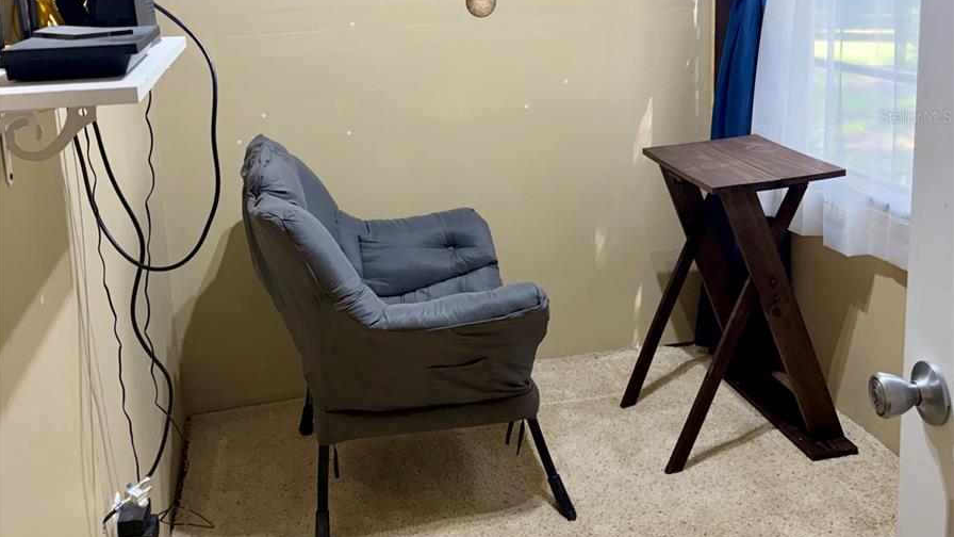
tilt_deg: -10.2
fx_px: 885
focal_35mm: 35
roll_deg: +0.4
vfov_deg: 32.9
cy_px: 116
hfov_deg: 56.6
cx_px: 476
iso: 160
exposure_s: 1/120
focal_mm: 6.76
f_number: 1.78
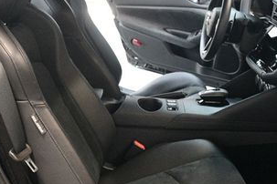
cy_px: 112
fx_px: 439
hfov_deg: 35.0
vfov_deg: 23.7
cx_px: 153
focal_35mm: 57
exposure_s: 1/60
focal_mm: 18
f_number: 3.5
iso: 4500
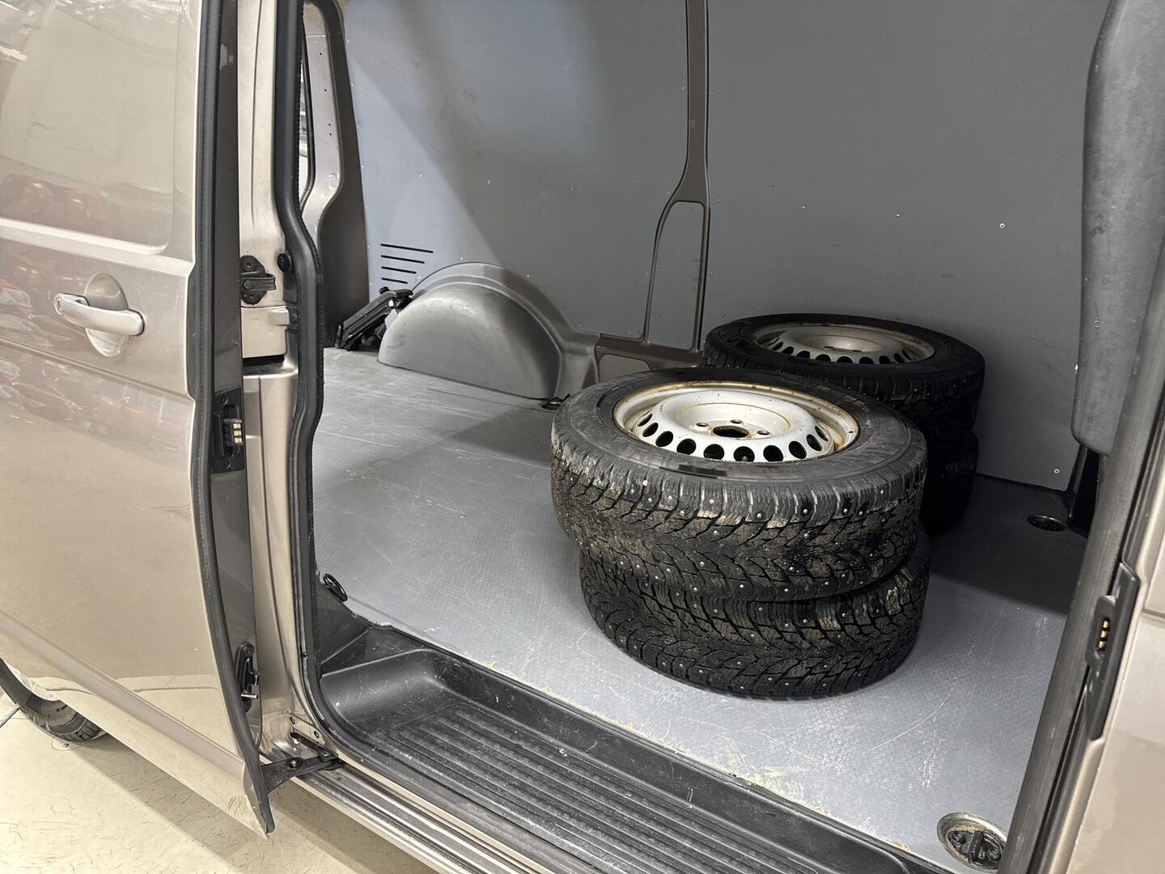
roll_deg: -2.2
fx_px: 808
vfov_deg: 56.8
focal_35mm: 24
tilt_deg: -21.5
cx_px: 582
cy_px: 437
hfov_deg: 71.6
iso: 250
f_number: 1.78
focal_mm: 6.76
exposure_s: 1/50
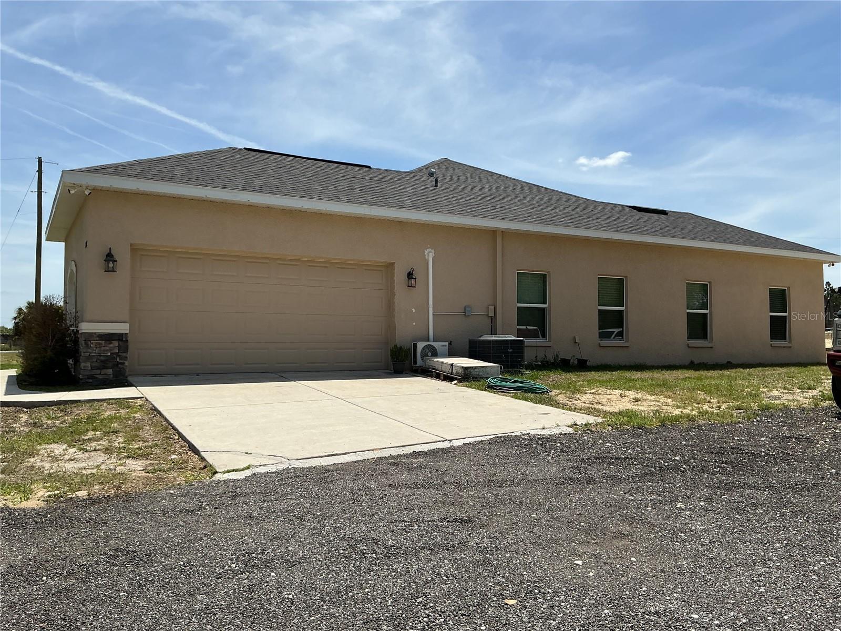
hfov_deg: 61.7
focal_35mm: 29
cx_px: 420
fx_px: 705
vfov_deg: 48.2
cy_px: 316
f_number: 1.8
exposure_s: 1/2801
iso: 25
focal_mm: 3
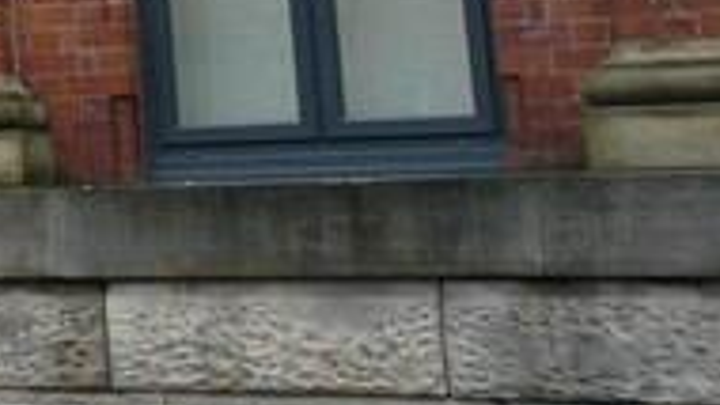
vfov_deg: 7.9
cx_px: -786
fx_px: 2788
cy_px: -430
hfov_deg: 12.6
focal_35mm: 146
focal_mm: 4.6
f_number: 3.2
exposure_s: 1/100
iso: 100
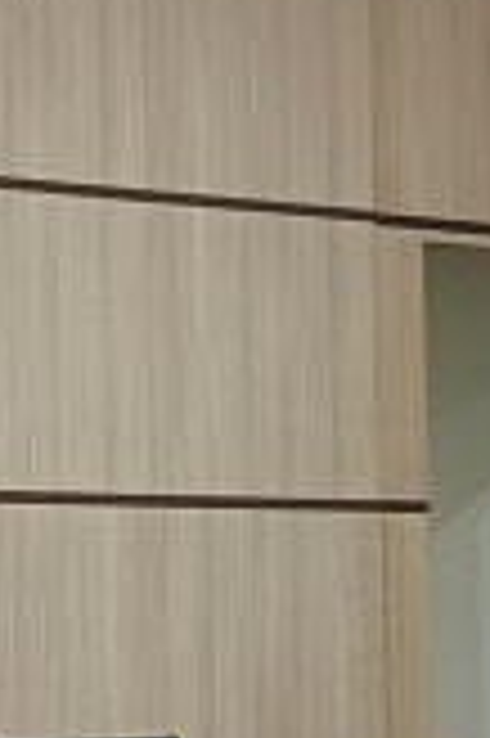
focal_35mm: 102
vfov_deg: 19.6
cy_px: 682
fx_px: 2087
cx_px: -683
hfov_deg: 11.2
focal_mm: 5.89
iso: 4580
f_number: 1.8
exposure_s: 1/25
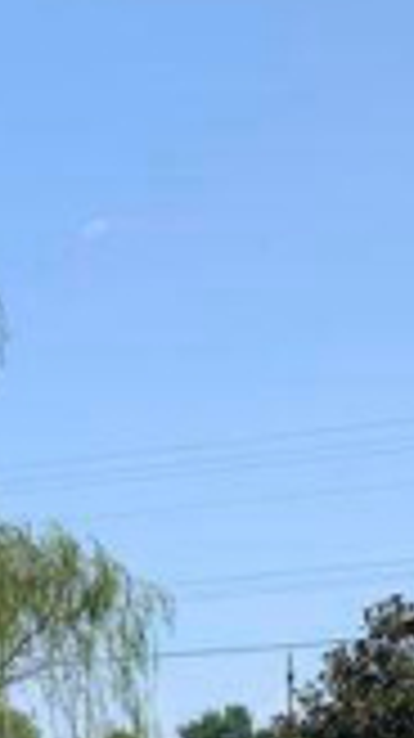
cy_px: 850
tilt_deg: +3.1
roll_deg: +1.0
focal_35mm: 115
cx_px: -490
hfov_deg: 9.6
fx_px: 2249
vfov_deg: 17.9
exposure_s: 1/1689
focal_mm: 4.25
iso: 25
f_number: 1.8
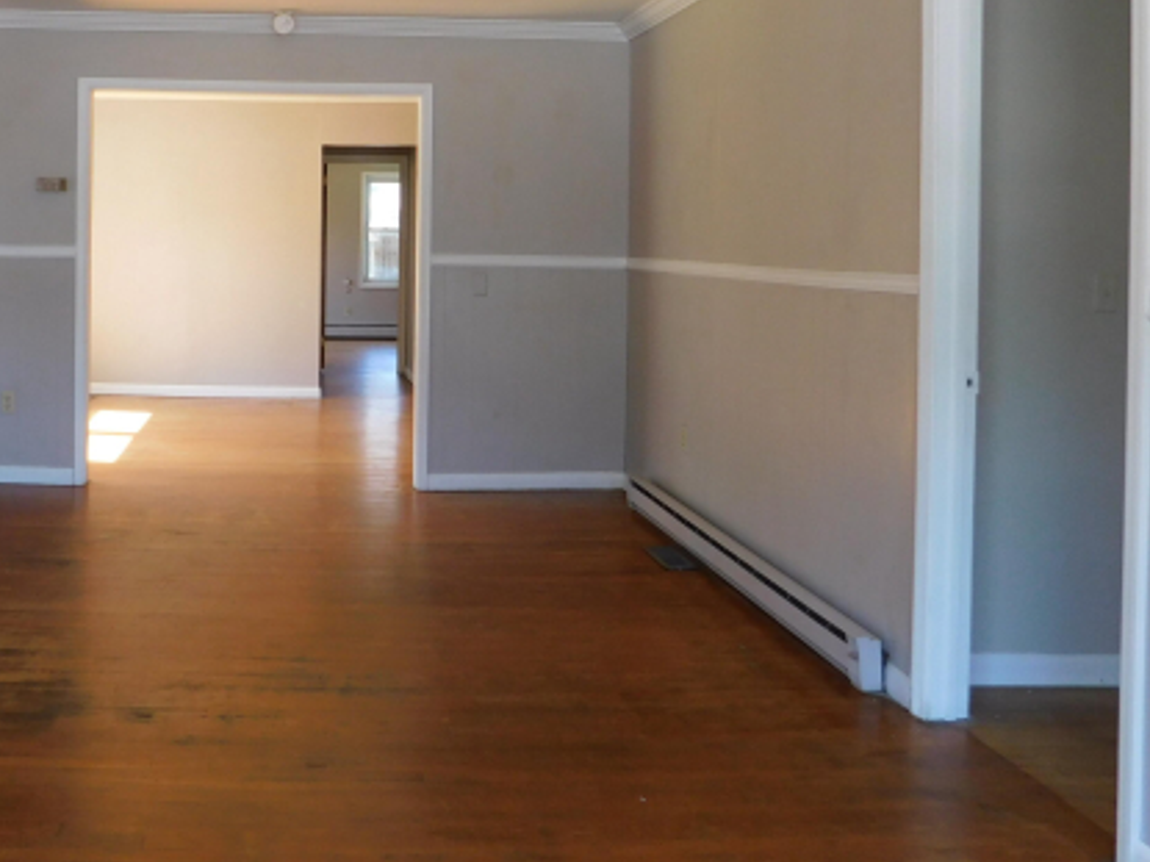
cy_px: 258
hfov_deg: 48.4
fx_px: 1229
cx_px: 303
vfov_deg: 38.0
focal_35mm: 37
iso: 125
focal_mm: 4
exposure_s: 1/50
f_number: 3
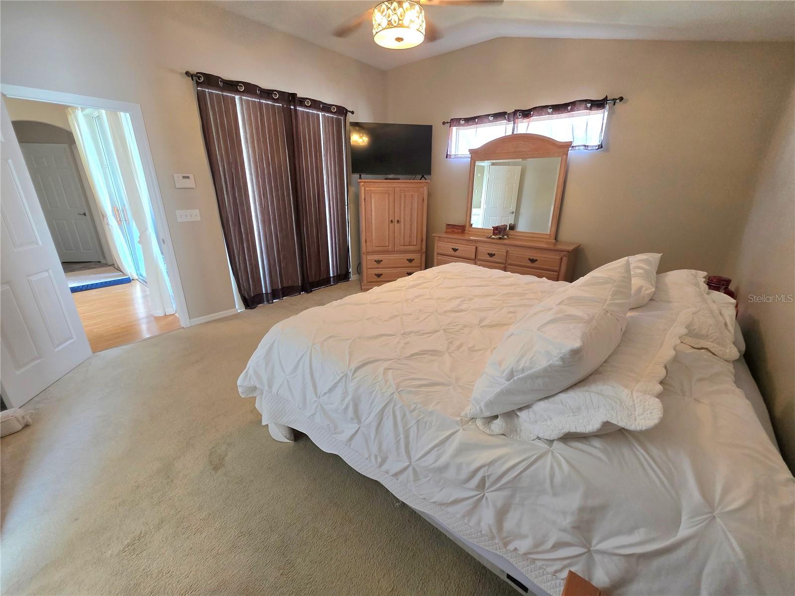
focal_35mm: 13
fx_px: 299
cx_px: 398
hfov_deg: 106.2
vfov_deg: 89.9
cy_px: 298
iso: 400
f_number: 1.9
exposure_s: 1/60.2
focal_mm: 2.2
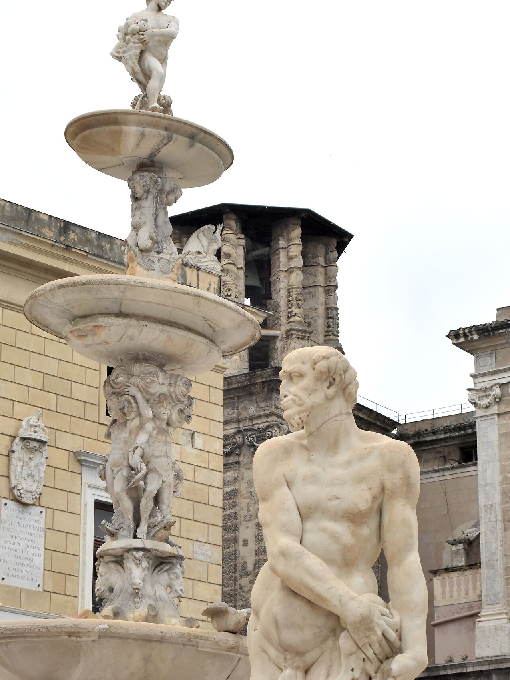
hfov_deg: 15.6
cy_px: 381
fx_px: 1866
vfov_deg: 20.6
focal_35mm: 95
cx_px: 229
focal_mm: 70
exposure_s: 1/640
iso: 3200
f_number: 13
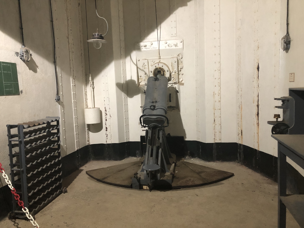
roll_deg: +1.3
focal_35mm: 28
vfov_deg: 49.7
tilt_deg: -4.4
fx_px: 246
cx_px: 152
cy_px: 114
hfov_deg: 63.4
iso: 100
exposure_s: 1/13
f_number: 1.8
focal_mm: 3.99
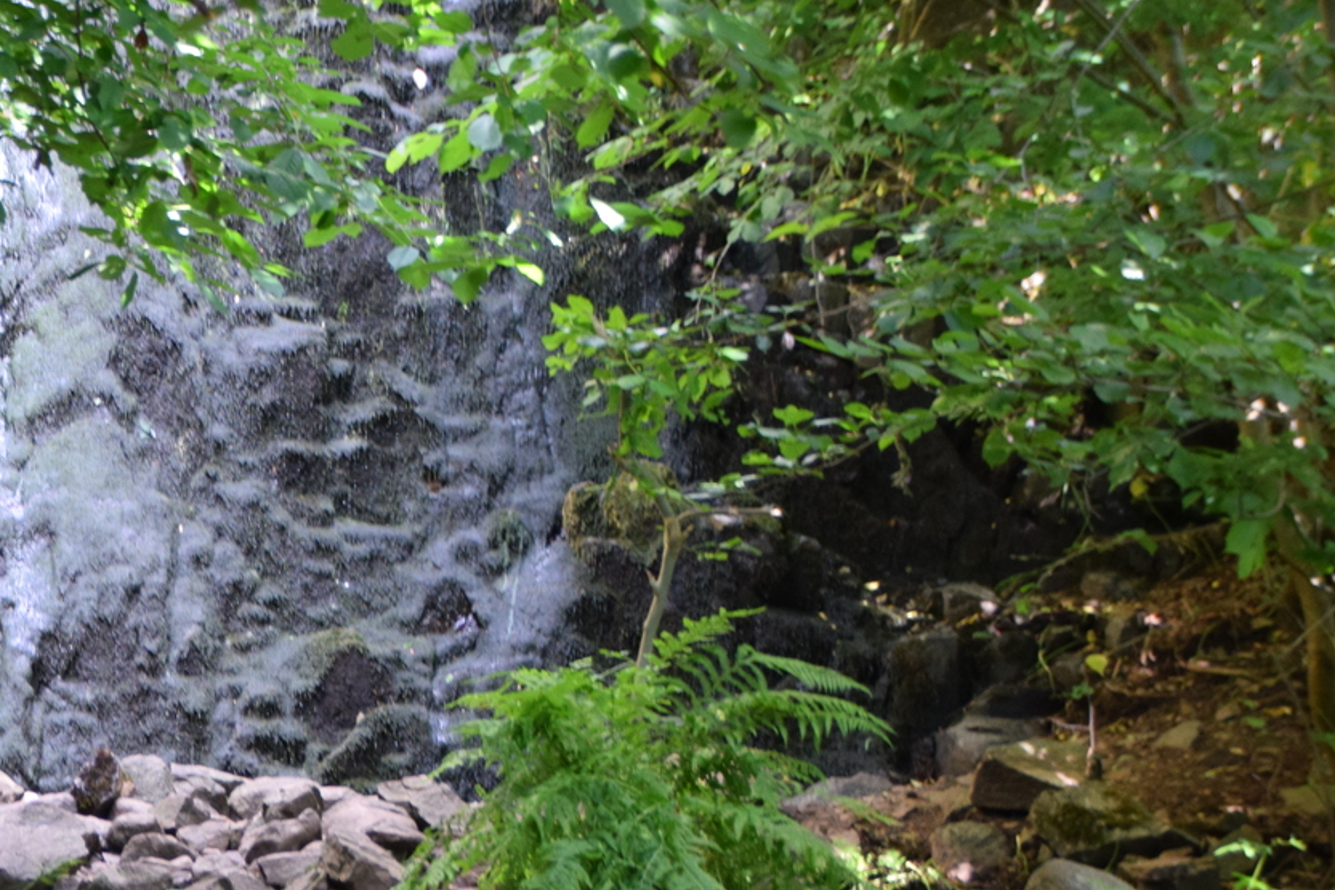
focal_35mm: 98
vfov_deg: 13.9
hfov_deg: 20.3
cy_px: 610
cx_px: 64
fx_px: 3633
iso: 800
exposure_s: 1/60
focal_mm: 34
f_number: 4.2
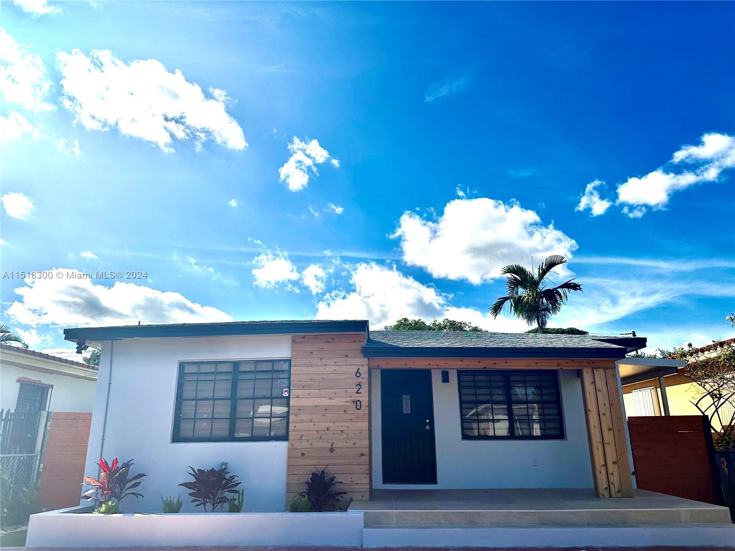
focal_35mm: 24
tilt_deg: +15.6
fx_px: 510
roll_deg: +0.2
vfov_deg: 56.8
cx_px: 368
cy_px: 276
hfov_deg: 71.6
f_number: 1.78
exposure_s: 1/9709
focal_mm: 6.86
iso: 80
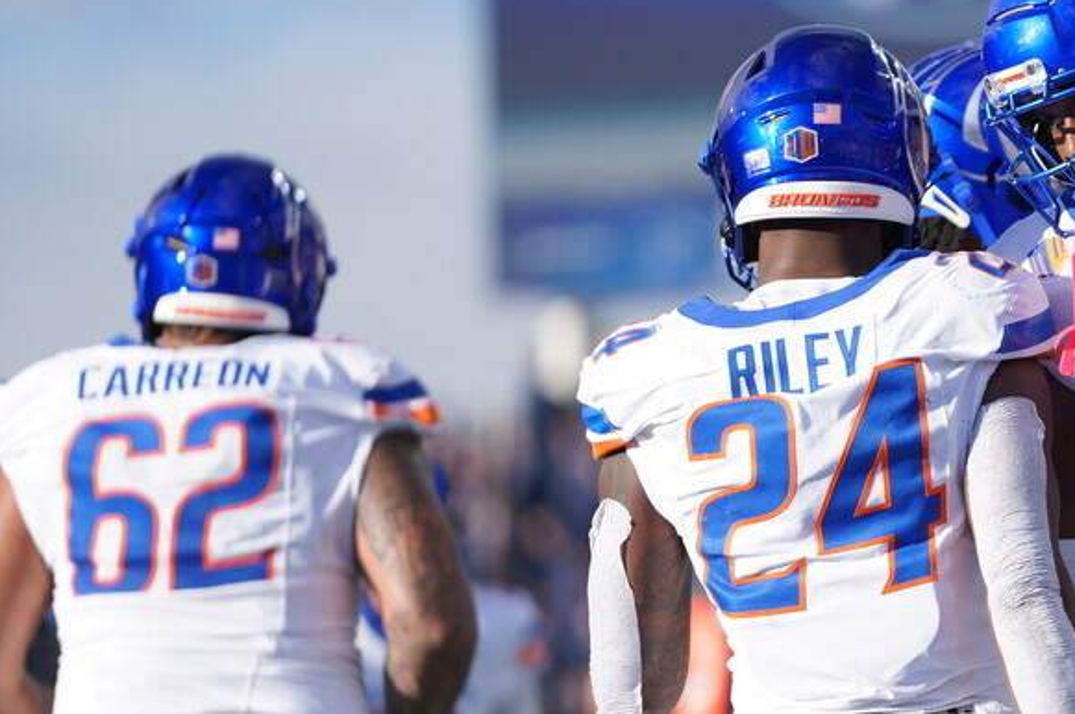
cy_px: 462
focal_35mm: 413
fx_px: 12319
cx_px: 1018
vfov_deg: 3.3
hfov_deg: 5.0
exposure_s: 1/1250
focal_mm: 200
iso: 100
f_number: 2.8
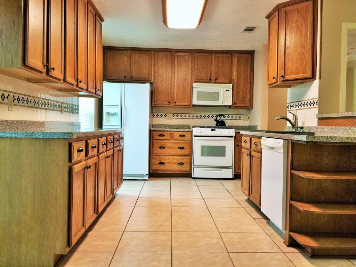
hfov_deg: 61.7
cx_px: 178
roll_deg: -1.7
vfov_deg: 48.2
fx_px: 298
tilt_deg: -2.9
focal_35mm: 29
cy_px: 134
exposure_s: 1/15
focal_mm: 4.15
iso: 64
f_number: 2.2
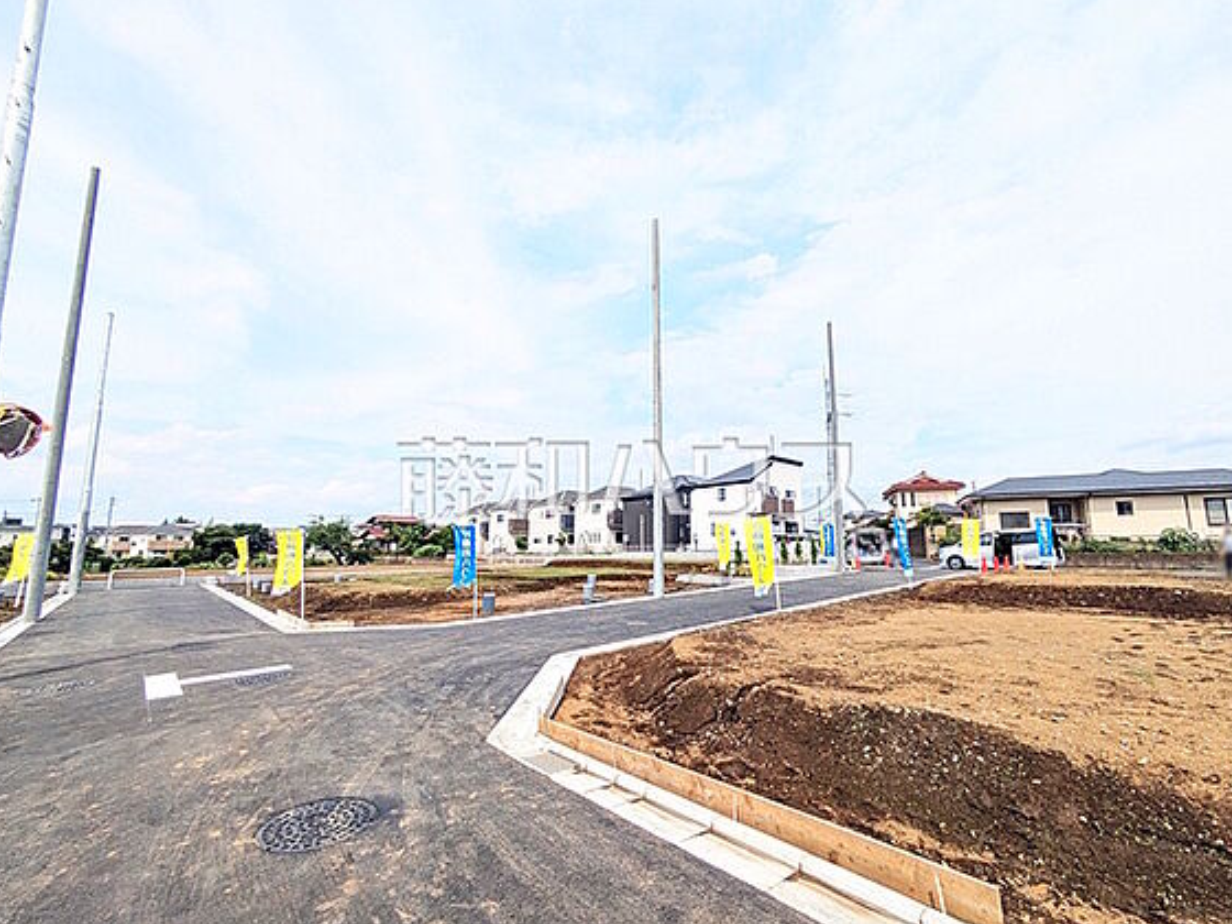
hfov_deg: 98.2
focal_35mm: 15
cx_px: 631
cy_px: 477
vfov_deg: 81.7
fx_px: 534
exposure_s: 1/1003
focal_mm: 1.83
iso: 63
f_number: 2.2
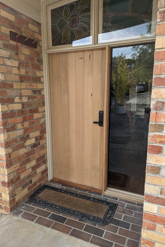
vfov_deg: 69.4
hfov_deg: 49.4
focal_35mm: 26
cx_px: 72
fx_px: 179
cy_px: 126
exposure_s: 1/310
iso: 43
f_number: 1.85
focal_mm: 6.81
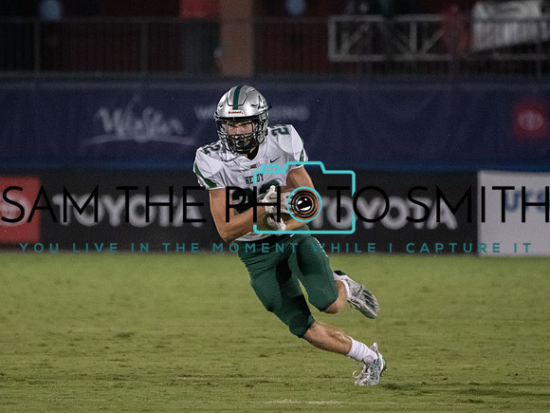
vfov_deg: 2.0
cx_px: 247
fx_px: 11775
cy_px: 237
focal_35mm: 741
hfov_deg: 2.7
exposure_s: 1/1000
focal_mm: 400
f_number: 5.6
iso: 12800
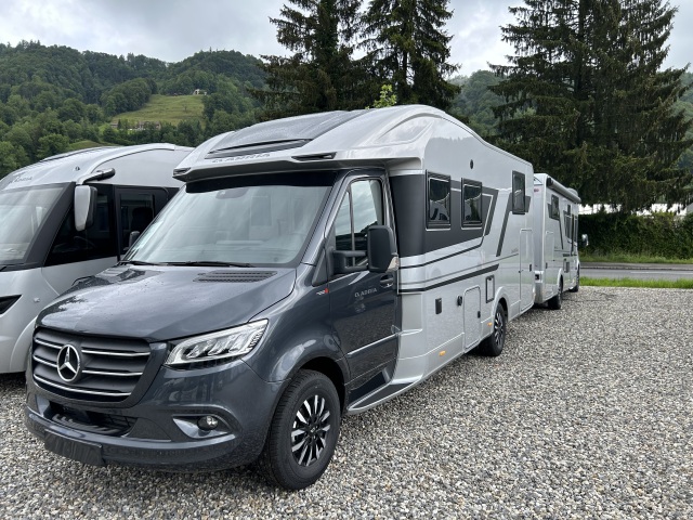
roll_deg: -0.4
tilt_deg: -4.3
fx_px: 521
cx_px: 346
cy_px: 260
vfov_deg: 53.1
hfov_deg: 67.3
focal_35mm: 26
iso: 50
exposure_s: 1/1089
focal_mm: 5.7
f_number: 1.5
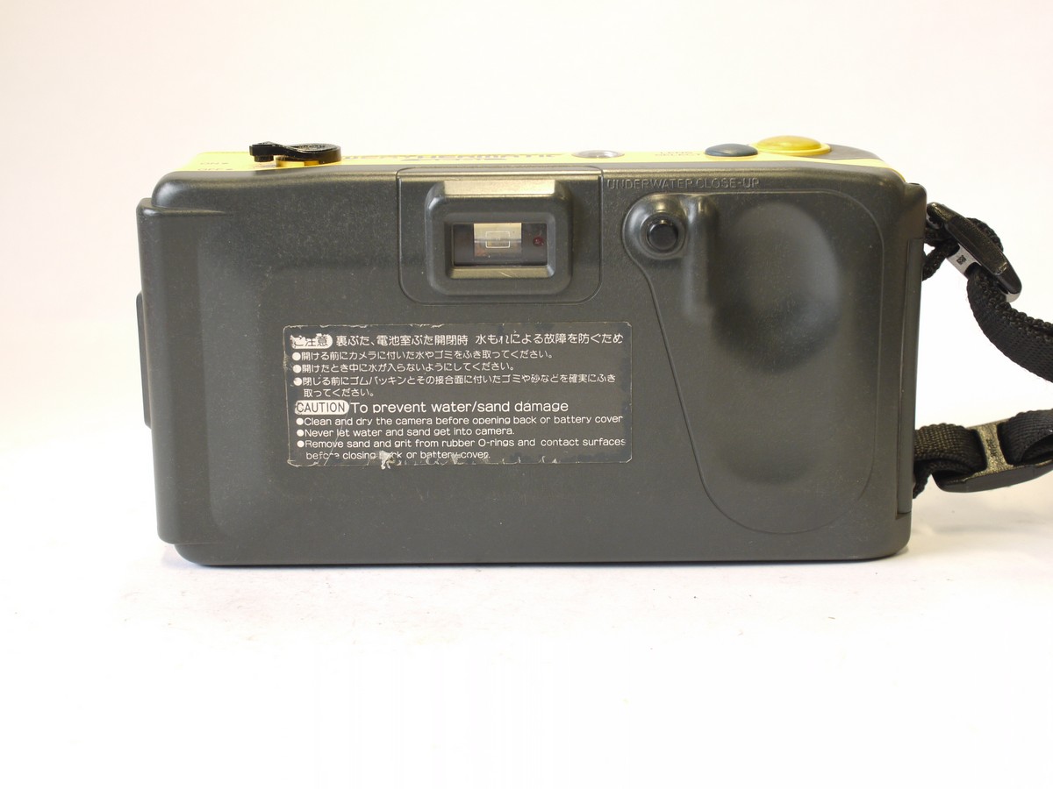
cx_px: 526
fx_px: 1825
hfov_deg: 32.2
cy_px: 394
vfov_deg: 24.4
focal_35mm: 60
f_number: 6.3
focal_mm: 30
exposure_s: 1/20
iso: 400
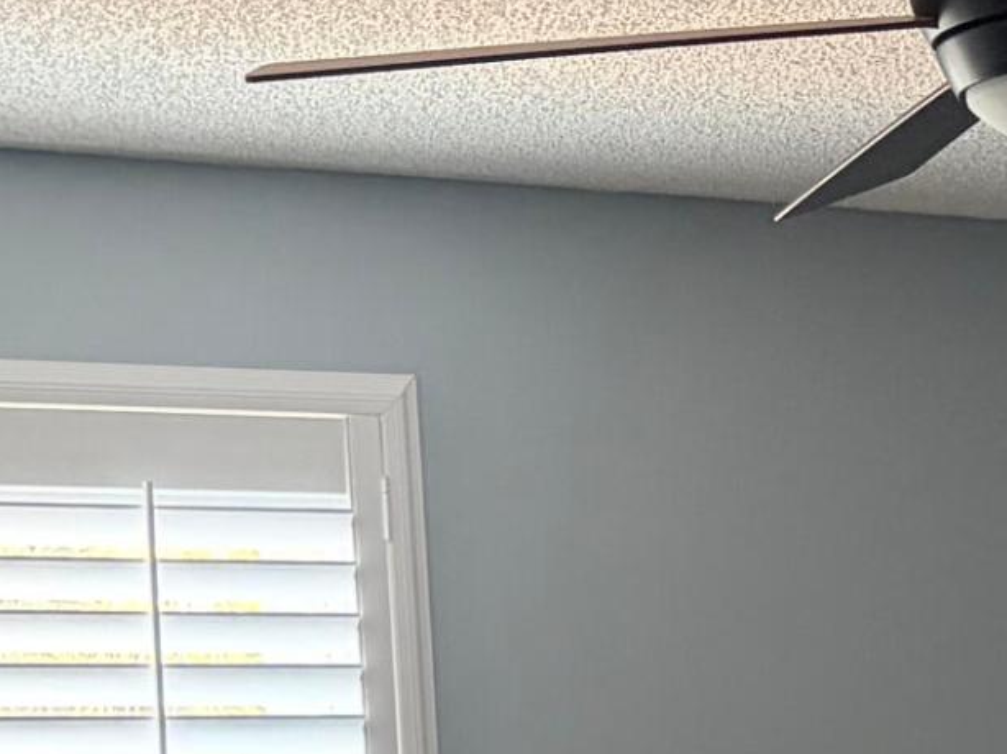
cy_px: 1161
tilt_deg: -3.4
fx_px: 3548
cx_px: 941
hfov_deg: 15.9
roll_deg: +1.9
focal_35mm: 122
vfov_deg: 11.6
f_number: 1.6
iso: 500
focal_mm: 5.96
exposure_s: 1/40
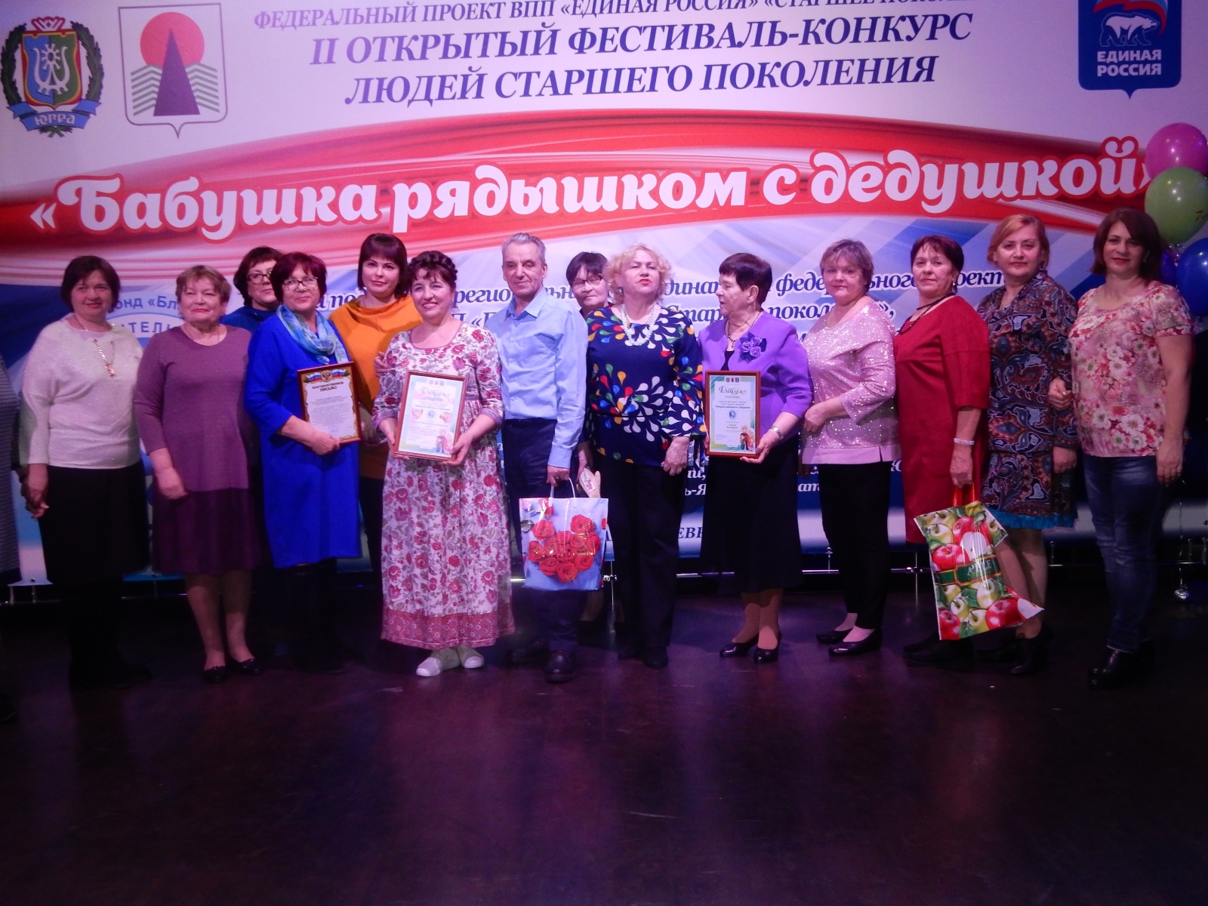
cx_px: 604
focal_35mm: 43
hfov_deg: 43.9
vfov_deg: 33.6
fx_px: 1501
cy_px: 453
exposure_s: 1/30
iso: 400
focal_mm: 7.6
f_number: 4.2
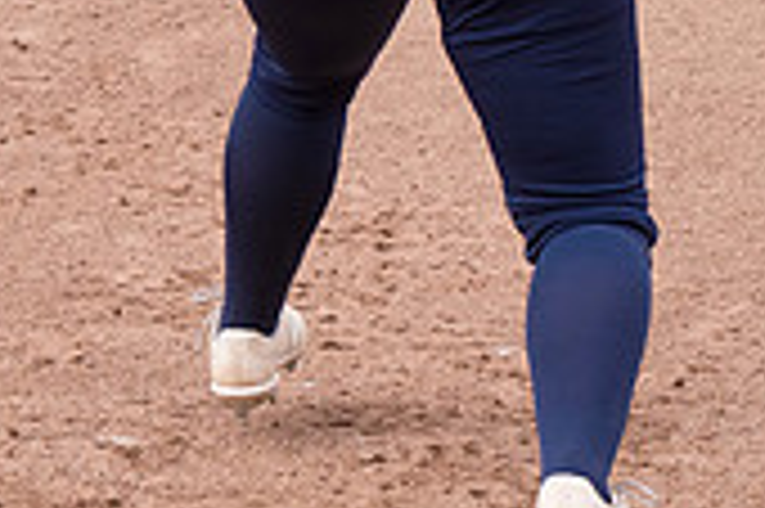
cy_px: -351
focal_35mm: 358
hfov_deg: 5.8
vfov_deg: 3.8
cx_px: 374
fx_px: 7600
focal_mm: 70
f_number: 5.6
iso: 640
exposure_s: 1/1600
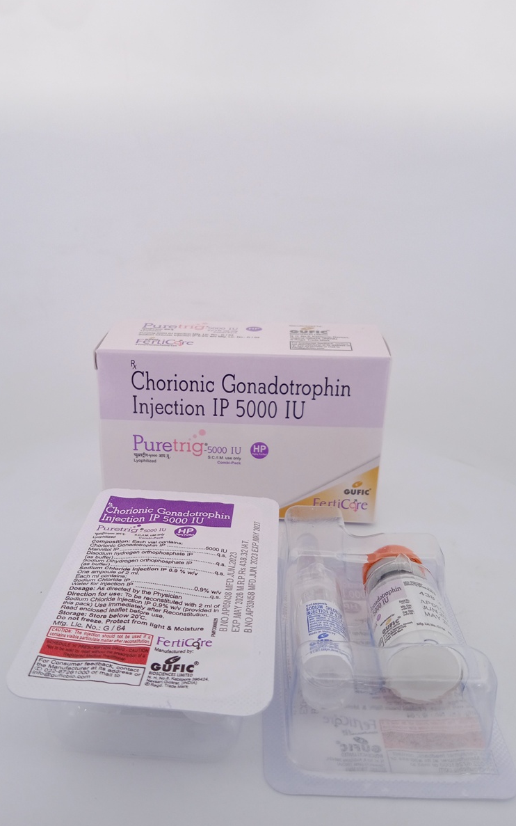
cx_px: 232
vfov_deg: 62.9
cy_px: 411
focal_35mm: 30
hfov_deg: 41.8
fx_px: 675
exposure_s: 1/148
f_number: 2.2
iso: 111
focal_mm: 3.43
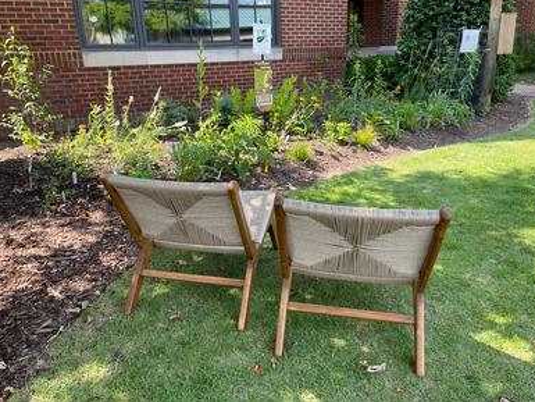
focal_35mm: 27
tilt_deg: -19.0
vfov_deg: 51.4
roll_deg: +2.5
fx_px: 417
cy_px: 196
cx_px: 274
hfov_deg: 65.3
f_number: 1.6
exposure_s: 1/341
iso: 32
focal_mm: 5.1
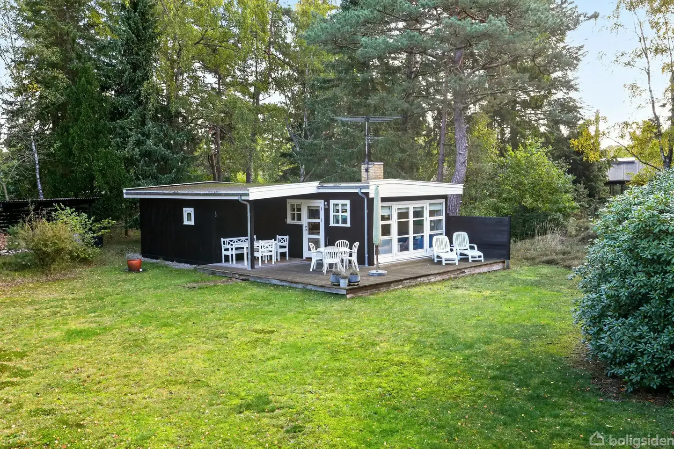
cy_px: 224
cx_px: 337
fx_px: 655
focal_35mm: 35
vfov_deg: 37.9
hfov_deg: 54.4
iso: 400
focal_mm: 35
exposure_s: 1/20
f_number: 9
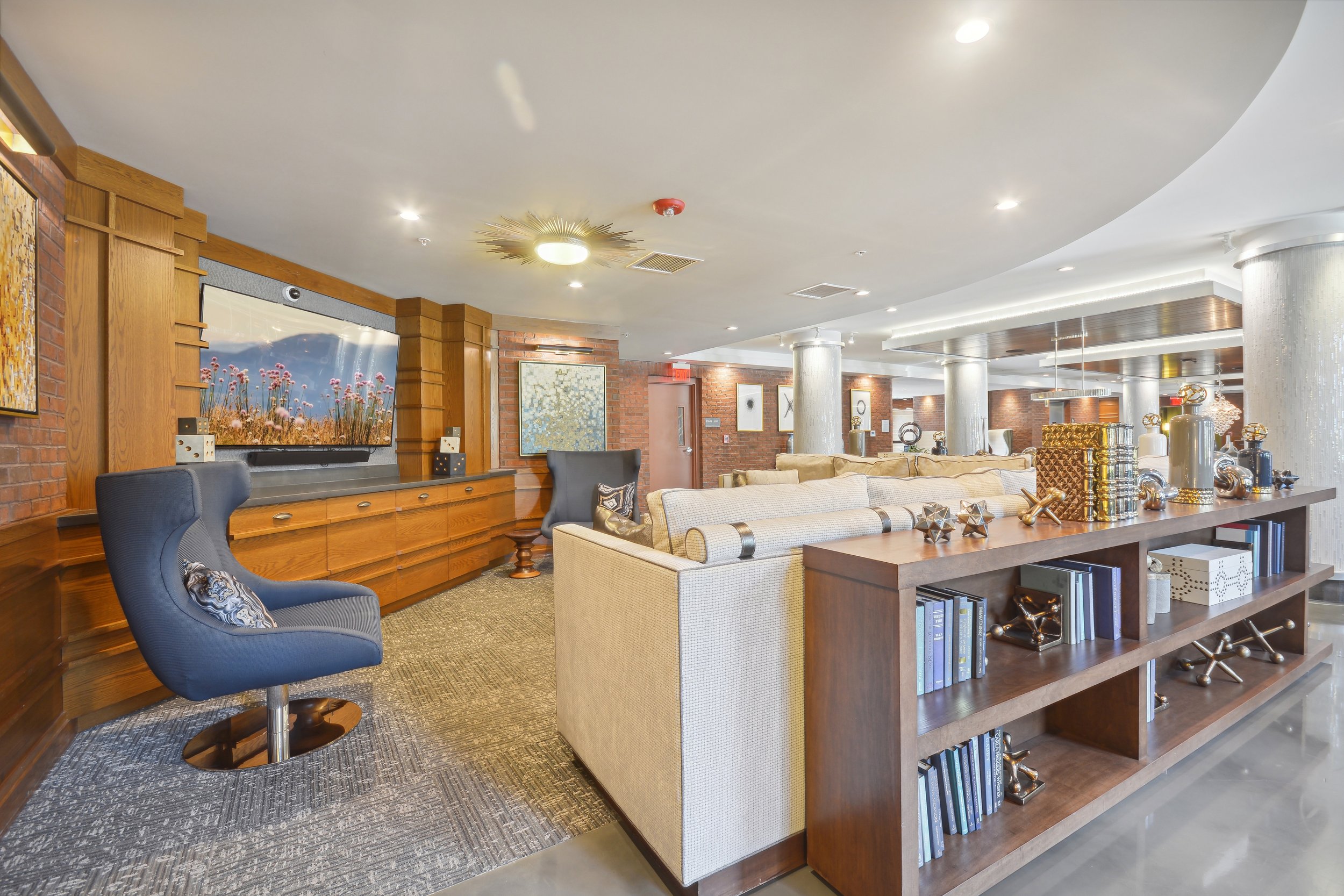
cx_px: 672
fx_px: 560
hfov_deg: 100.4
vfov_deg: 77.3
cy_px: 448
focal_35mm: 15
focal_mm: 10
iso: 100
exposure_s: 1/2
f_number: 8
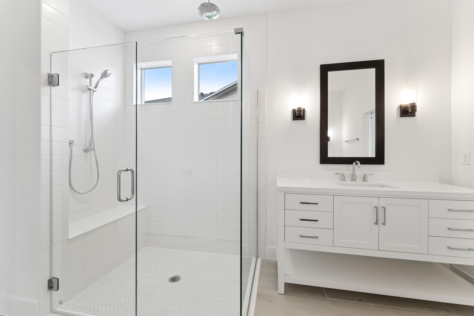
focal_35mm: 14
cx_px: 237
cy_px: 158
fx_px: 184
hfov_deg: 104.3
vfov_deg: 81.2
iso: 200
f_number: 8
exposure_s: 1/30
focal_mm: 14
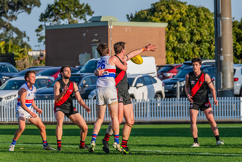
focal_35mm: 351
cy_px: 72
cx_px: 130
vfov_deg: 3.9
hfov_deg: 5.9
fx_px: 2361
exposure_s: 1/1250
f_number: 10
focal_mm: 310
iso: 800
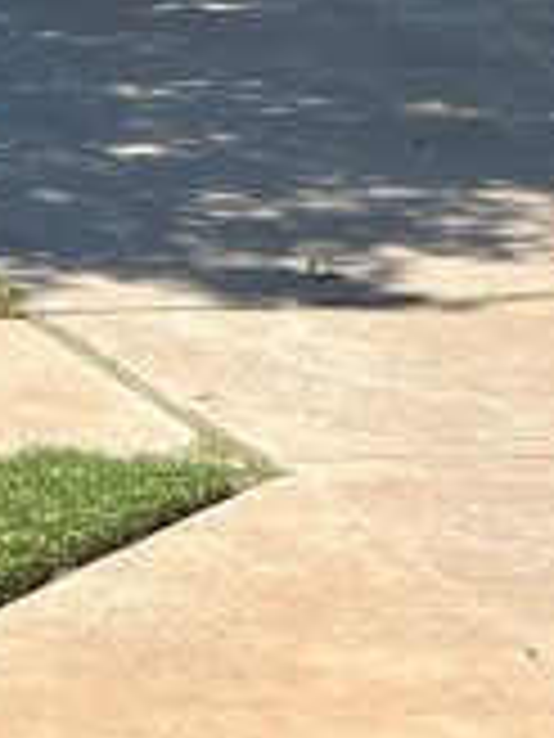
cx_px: -892
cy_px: -832
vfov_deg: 10.9
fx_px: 3457
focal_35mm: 162
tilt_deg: +3.4
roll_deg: -2.5
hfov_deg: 8.2
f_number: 1.5
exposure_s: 1/2165
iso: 50
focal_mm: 5.7
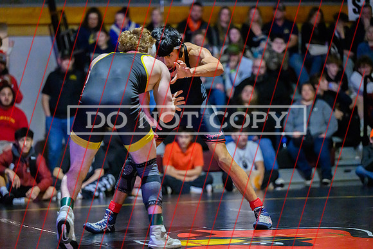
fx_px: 1347
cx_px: 186
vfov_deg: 10.6
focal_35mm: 130
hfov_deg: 15.8
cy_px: 124
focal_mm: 130
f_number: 2.8
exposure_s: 1/640
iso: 20000
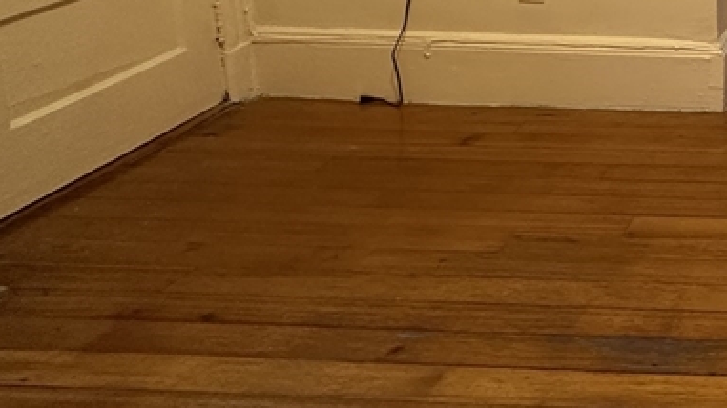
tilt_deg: -8.2
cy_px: -128
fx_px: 790
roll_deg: -1.5
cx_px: 899
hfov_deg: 36.4
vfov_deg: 25.0
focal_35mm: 41
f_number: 2.2
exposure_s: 1/60
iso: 250
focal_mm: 2.22
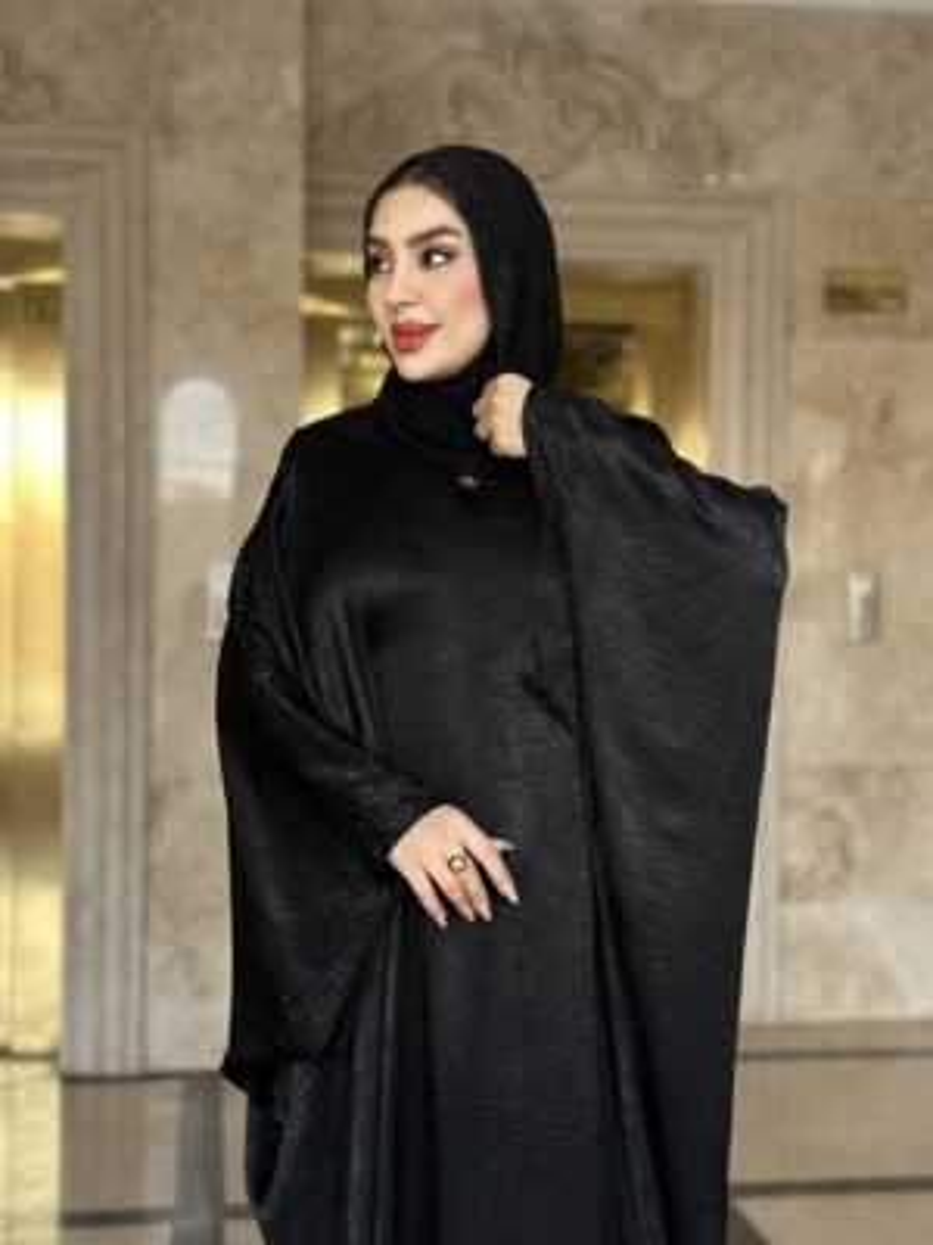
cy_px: 622
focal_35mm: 48
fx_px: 1725
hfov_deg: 30.3
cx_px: 466
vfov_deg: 39.7
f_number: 1.78
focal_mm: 6.86
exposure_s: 1/121
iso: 100
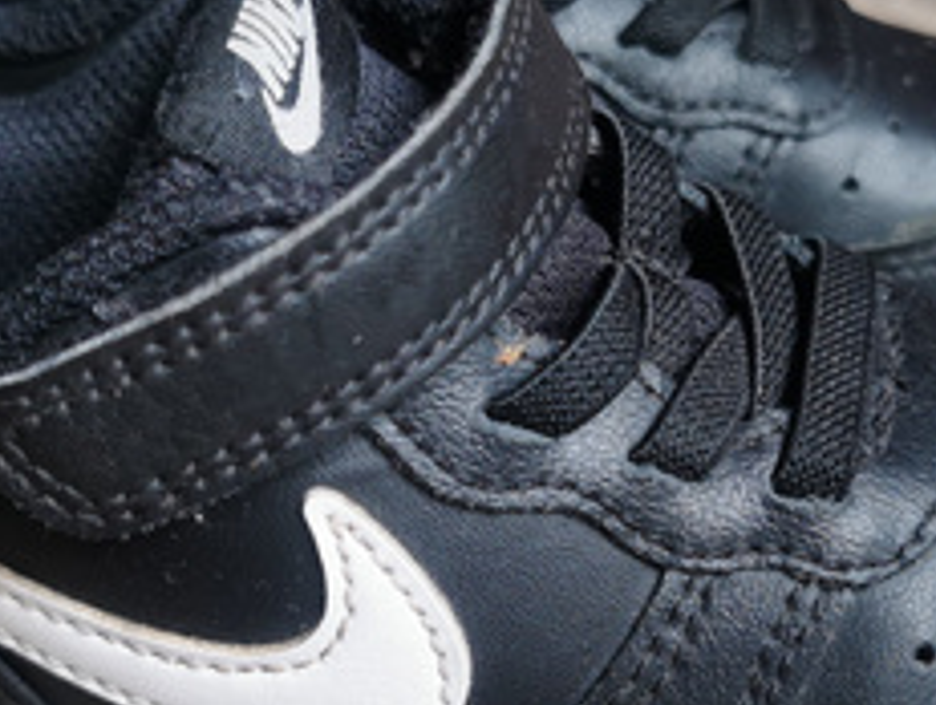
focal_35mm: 70
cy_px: 421
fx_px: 1896
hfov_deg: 27.7
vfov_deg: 21.0
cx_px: 494
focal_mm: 5.56
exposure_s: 1/100
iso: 125
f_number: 1.6
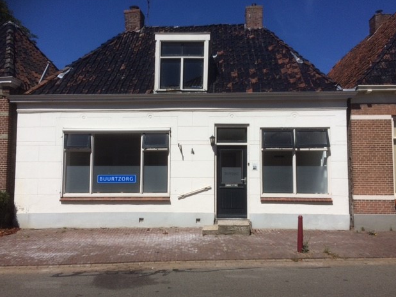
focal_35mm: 30
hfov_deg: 60.0
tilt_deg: +2.5
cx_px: 200
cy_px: 151
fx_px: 343
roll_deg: -1.0
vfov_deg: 46.8
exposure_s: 1/5882
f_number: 2.2
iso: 32
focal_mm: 4.15
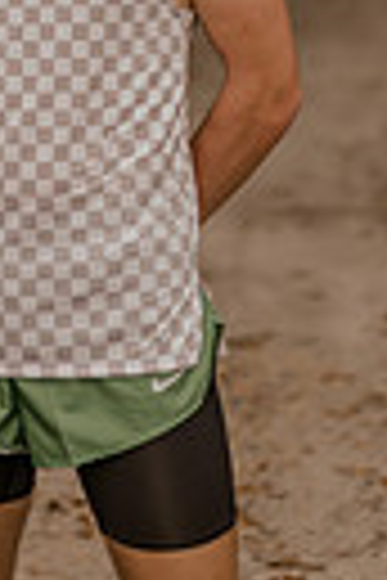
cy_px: -157
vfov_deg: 11.5
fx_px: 2806
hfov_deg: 7.9
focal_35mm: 174
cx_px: 58
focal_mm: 50
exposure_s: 1/1000
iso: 64
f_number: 1.4
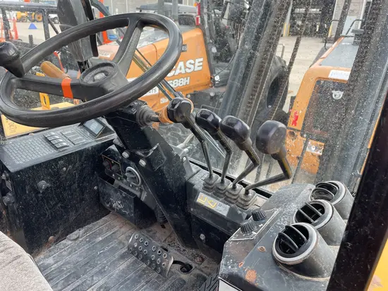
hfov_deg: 67.3
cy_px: 146
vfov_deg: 53.1
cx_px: 194
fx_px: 292
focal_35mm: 26
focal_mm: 4.2
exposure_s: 1/369
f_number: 1.6
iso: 50
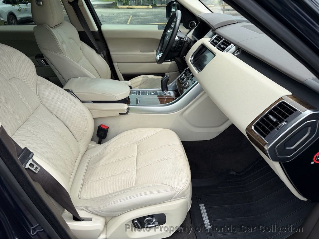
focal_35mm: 24
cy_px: 120
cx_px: 160
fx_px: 221
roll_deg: +1.6
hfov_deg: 71.6
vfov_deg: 56.8
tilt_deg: -31.3
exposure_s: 1/1522
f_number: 1.78
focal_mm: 6.76
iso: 80
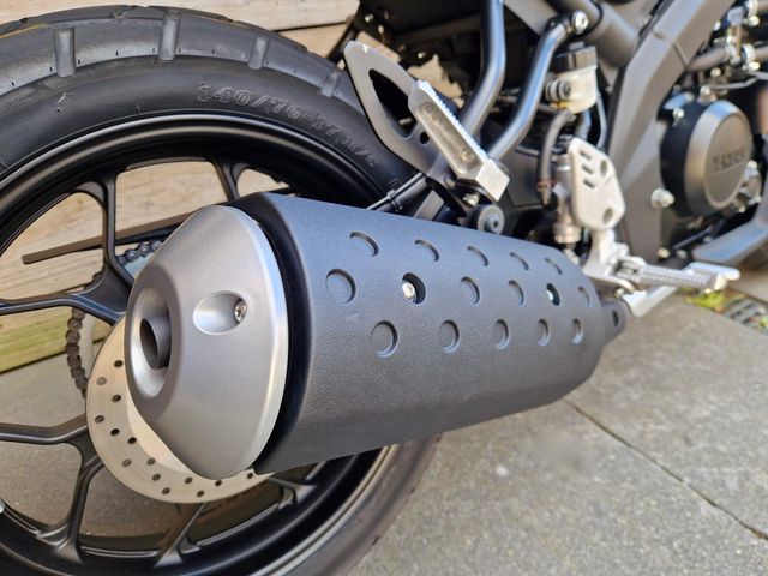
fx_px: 510
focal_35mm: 23
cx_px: 384
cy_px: 288
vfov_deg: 58.9
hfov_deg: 73.9
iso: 50
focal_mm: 5.4
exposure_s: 1/180
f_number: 1.8
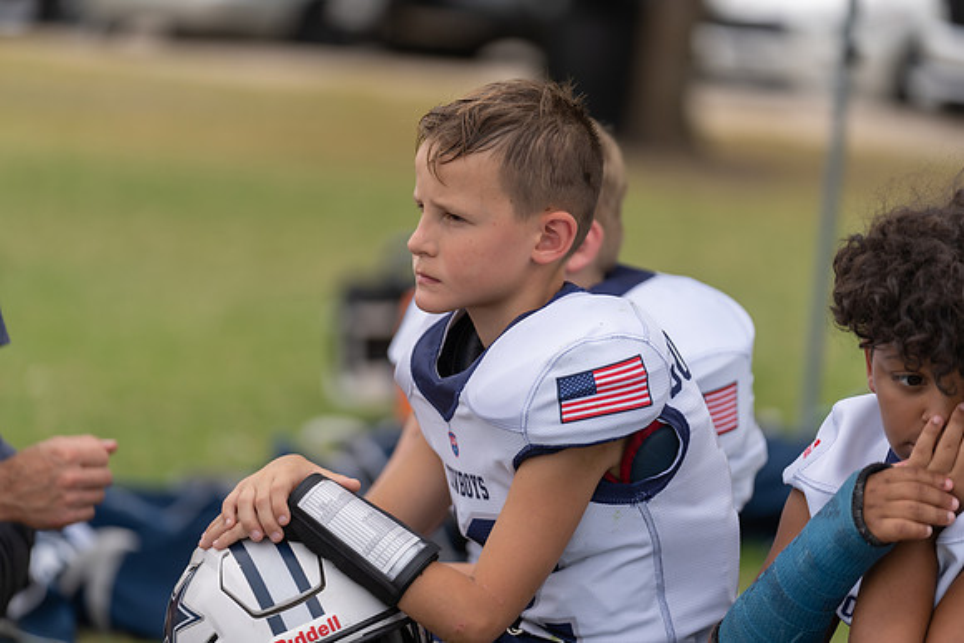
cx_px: 482
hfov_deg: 12.8
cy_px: 322
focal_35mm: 161
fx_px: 4312
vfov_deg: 8.5
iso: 100
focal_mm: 161
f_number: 2.8
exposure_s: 1/640
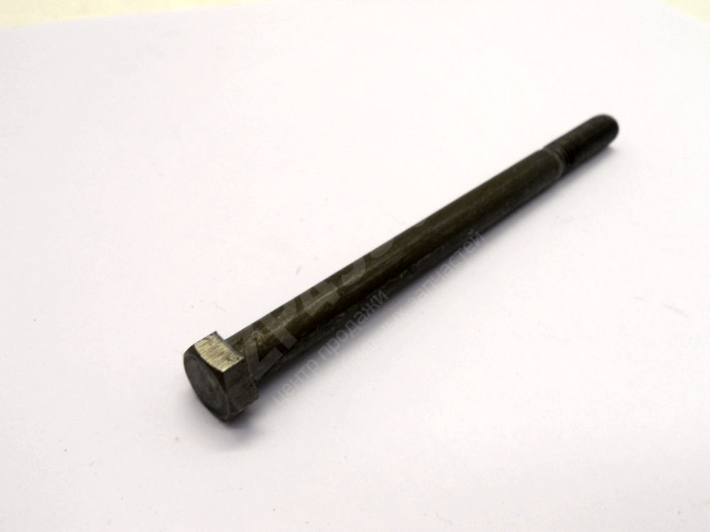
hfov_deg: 56.8
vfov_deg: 44.2
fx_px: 656
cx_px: 355
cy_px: 266
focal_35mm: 32
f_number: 3.5
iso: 80
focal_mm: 5.8
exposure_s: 1/30
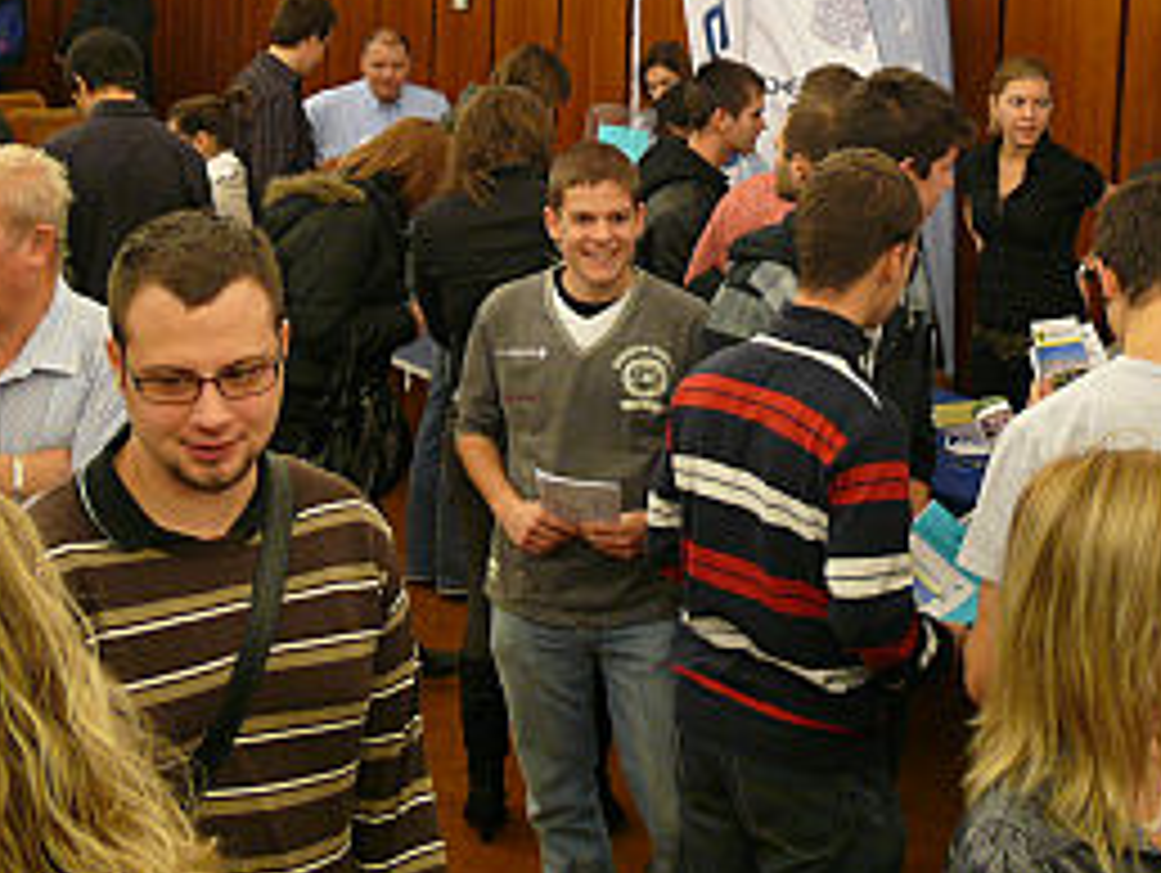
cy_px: 148
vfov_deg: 23.6
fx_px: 2048
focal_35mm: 61
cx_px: 760
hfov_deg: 31.4
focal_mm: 7.4
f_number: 2.8
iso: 160
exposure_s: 1/30
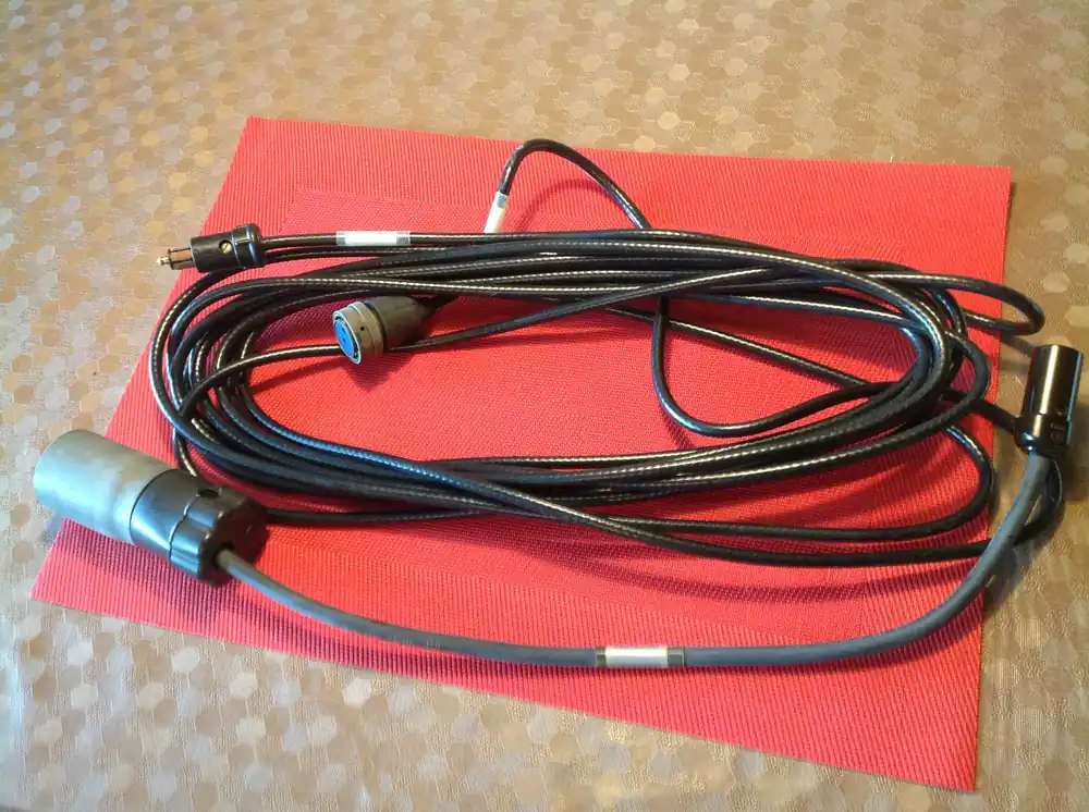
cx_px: 544
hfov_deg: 52.7
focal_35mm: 35
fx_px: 1099
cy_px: 406
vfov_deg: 40.6
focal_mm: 4.28
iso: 200
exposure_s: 1/15
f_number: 2.4
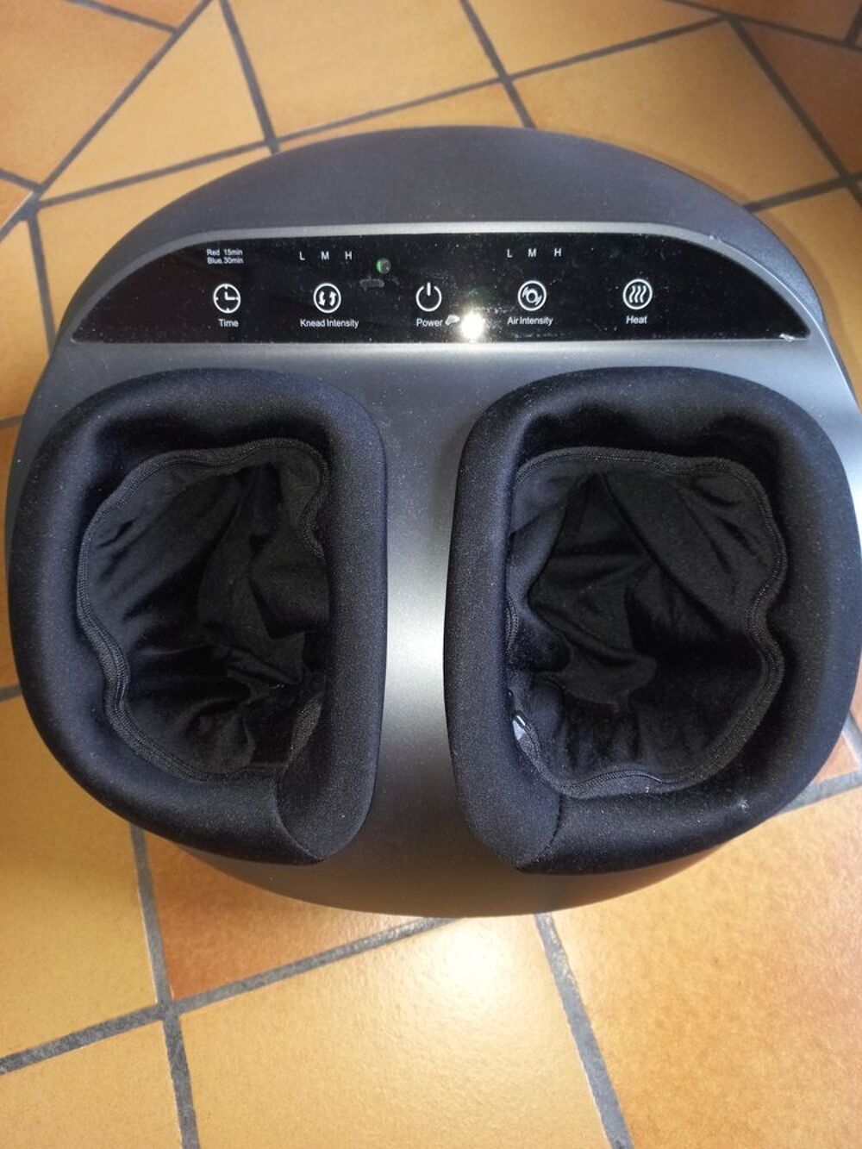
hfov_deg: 54.9
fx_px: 830
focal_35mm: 25
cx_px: 431
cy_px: 574
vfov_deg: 69.4
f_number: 1.8
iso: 100
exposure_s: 1/33.3
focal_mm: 4.6
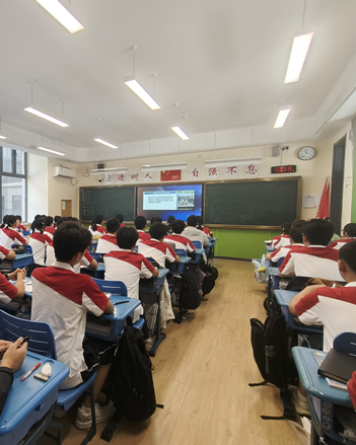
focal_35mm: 20
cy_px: 221
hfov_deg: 61.2
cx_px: 61
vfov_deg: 80.4
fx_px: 263
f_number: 2
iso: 160
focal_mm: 2.32
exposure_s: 1/63.9
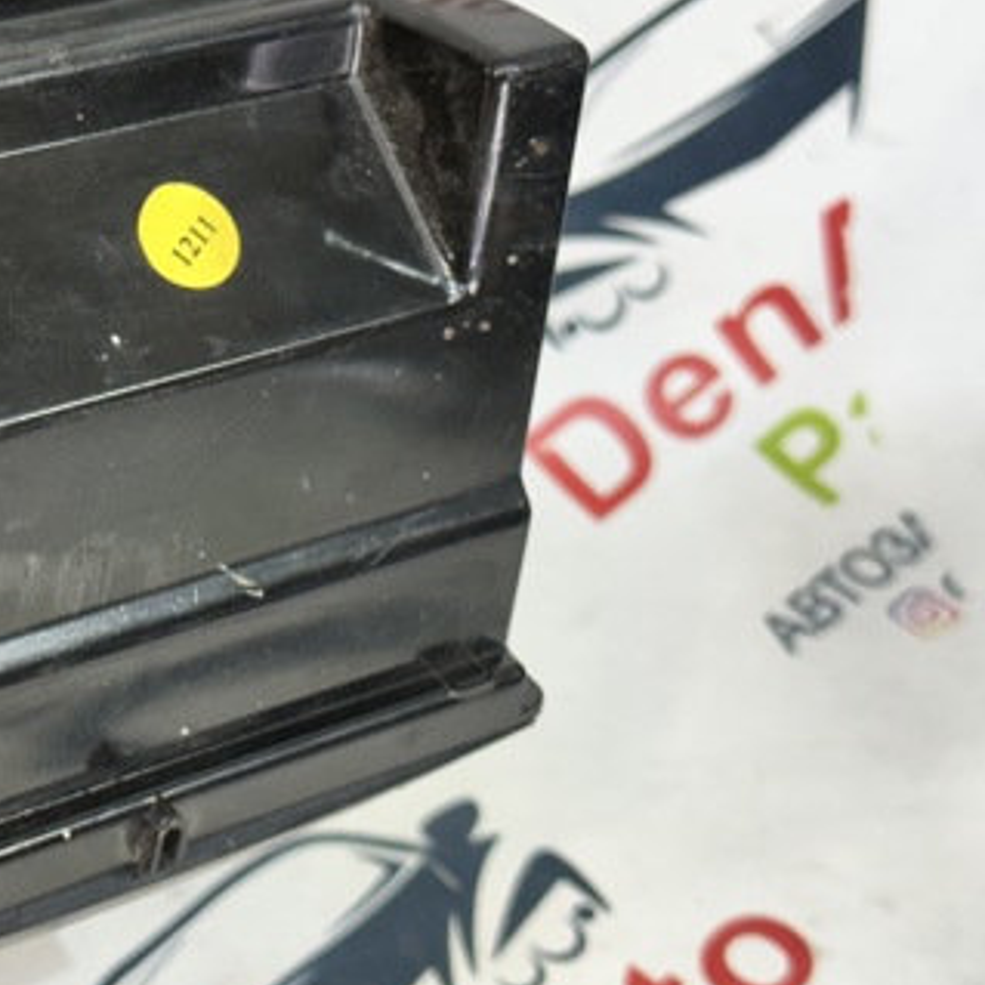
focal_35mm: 85
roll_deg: +2.3
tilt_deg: -44.0
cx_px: 49
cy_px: 437
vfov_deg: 20.4
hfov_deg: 19.9
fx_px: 2736
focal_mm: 6.86
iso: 125
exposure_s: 1/100
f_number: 1.78
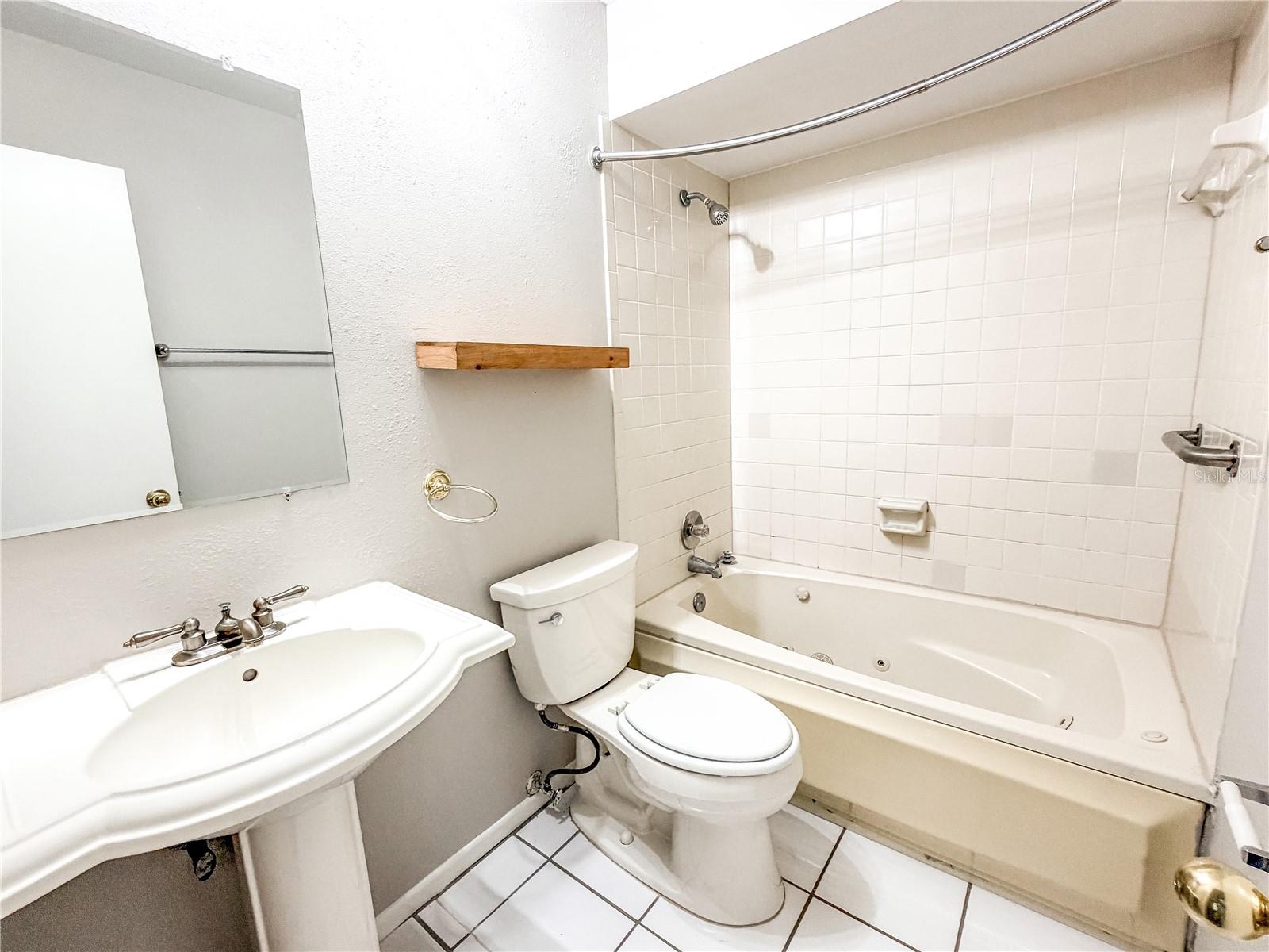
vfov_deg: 85.7
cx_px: 634
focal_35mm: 14
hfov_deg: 102.1
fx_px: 513
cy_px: 476
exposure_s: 1/120
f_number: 2.2
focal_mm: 2.22
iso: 320
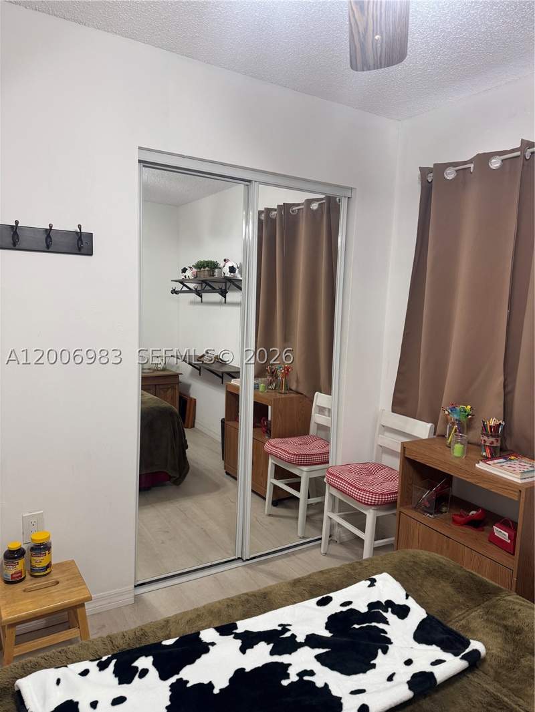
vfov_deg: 71.6
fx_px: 494
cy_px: 356
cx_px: 268
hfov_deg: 56.8
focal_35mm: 24
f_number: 1.78
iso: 200
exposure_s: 1/120
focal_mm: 6.76
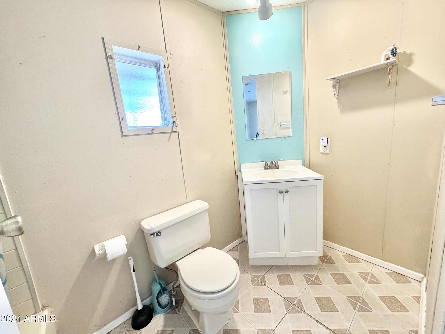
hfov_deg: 102.1
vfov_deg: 85.7
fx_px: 180
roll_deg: +5.0
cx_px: 222
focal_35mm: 14
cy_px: 167
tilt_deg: -10.8
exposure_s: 1/120
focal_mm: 2.22
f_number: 2.2
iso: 250
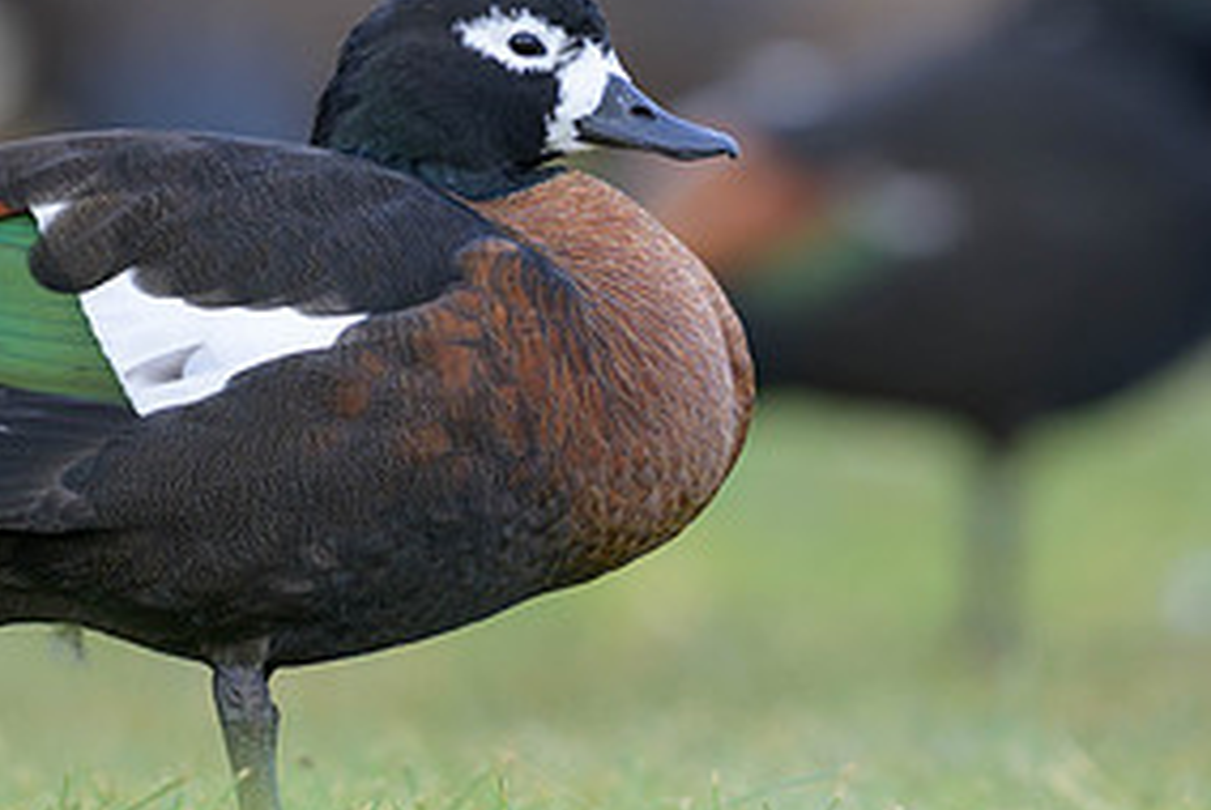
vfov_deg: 0.9
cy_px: 77
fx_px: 49802
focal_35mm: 1479
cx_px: 818
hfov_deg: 1.4
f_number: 2.8
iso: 110
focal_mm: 400
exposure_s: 1/320
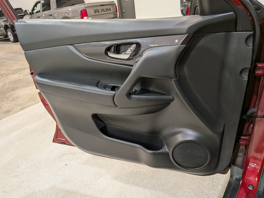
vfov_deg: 56.8
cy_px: 99
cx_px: 132
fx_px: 183
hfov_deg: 71.6
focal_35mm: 24
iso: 125
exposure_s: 1/120
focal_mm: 4.53
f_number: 1.7
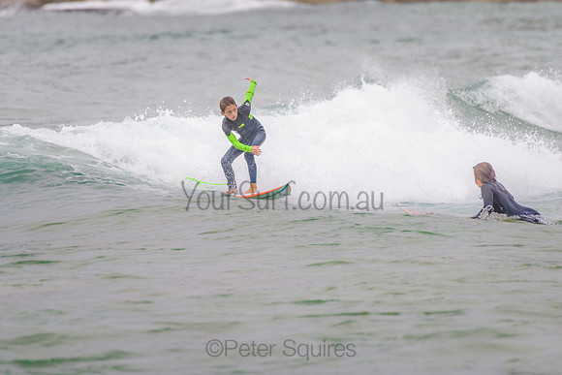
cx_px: 246
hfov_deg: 3.4
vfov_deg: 2.2
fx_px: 9571
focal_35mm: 613
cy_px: 148
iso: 320
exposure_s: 1/800
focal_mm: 500
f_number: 5.6
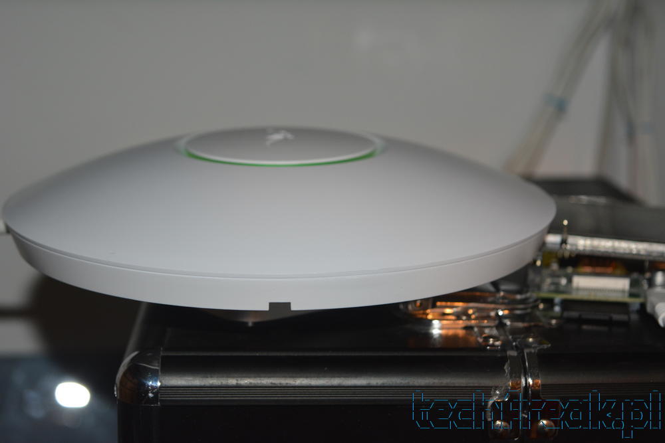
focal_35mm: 72
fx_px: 1330
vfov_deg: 18.9
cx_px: 332
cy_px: 222
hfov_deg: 28.1
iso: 720
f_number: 5.3
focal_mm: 48
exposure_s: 1/60
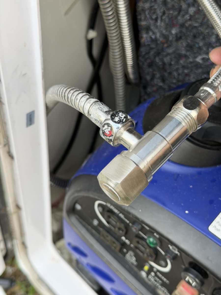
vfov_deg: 39.7
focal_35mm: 48
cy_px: 148
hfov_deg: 30.3
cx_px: 110
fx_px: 409
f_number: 1.78
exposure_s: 1/216
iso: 64
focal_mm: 6.76
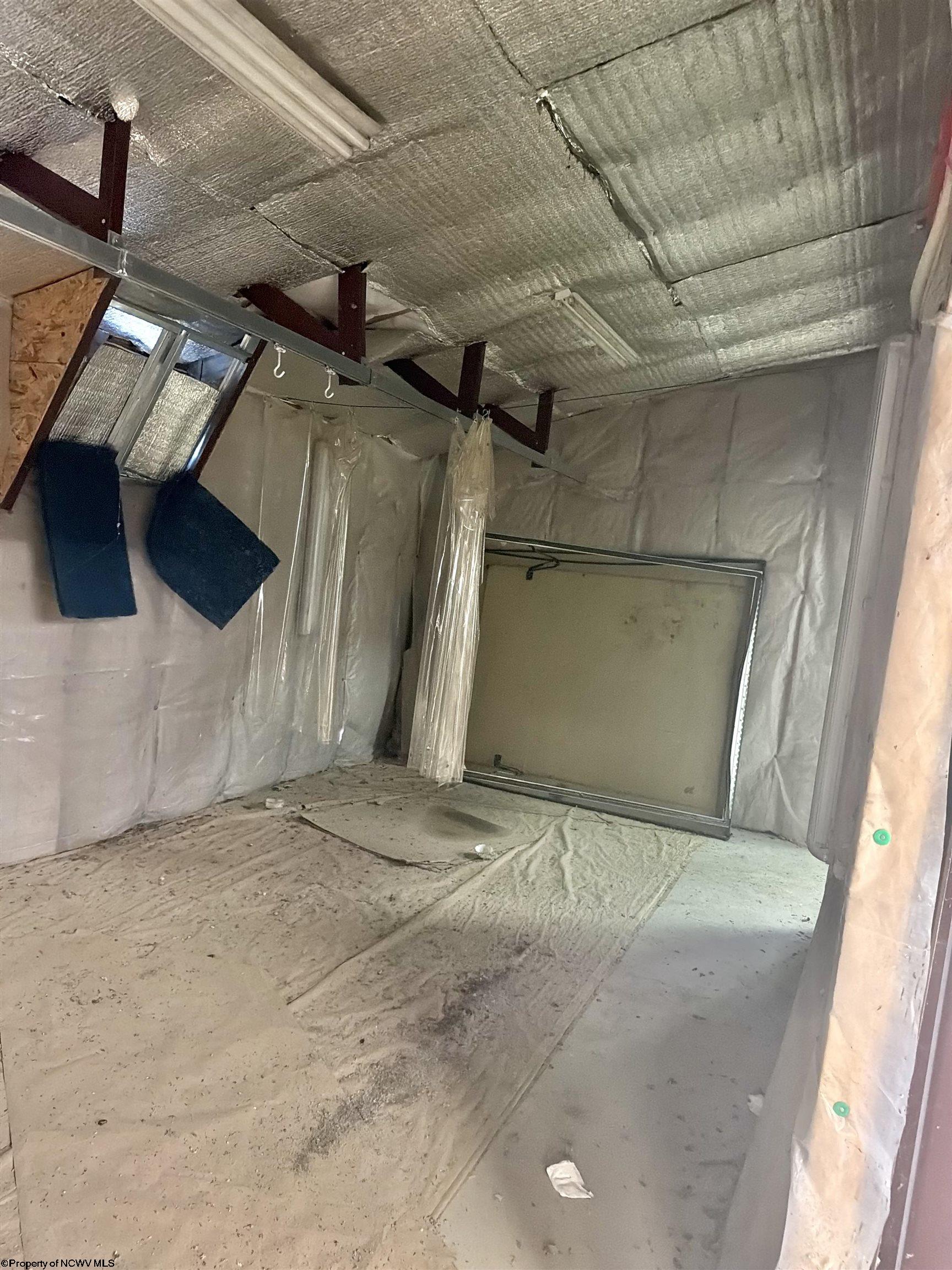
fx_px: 880
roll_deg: -5.9
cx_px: 476
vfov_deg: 71.6
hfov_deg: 56.8
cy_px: 635
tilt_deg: -4.1
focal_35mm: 24
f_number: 1.78
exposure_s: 1/33
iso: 1000
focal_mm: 6.76
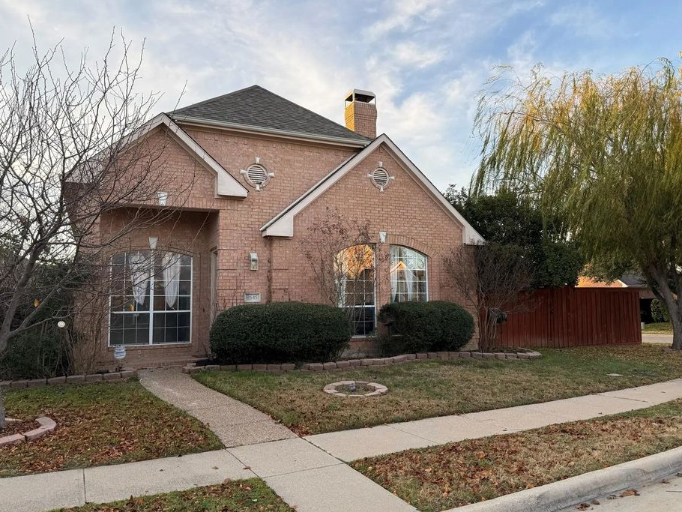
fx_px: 532
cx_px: 361
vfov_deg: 51.4
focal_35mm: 27
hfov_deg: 65.3
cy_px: 252
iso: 80
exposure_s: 1/695
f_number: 1.78
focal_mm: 6.76
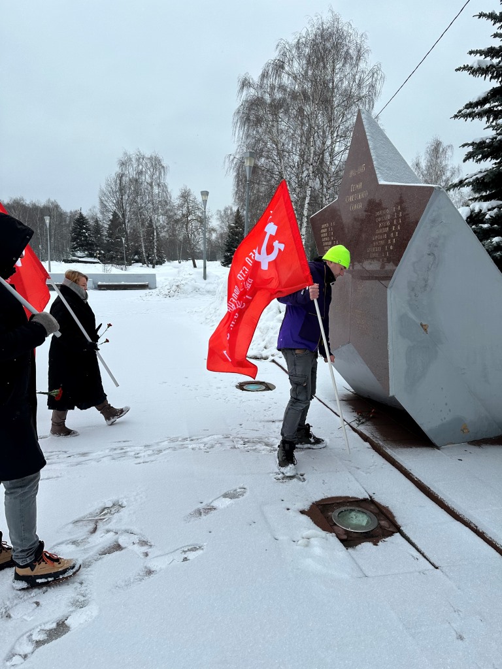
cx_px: 251
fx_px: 464
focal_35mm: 24
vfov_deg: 71.6
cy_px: 334
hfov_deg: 56.8
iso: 80
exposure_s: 1/1517
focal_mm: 6.86
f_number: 1.78
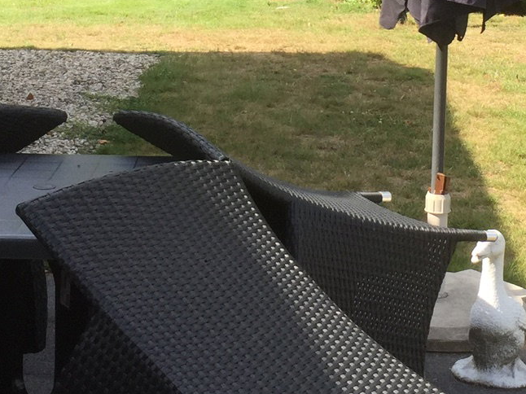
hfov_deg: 21.3
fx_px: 1397
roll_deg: -1.8
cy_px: -68
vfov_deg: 15.5
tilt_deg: -4.4
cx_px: 337
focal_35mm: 92
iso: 32
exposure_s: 1/775
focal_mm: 4.15
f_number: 2.2
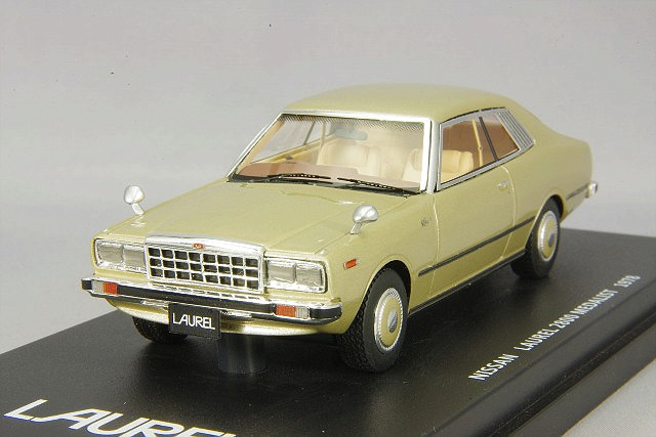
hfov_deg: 18.3
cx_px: 328
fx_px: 2041
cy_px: 218
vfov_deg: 12.2
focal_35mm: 112
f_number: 32
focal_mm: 75
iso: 400
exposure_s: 1
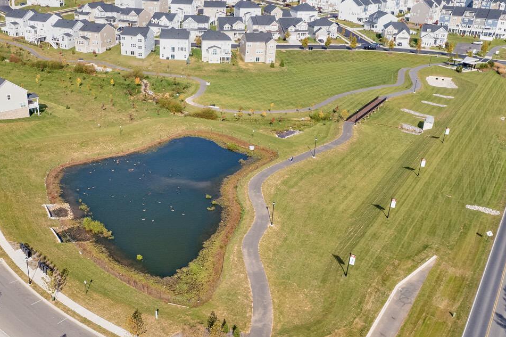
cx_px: 168
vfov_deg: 35.6
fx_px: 520
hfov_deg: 51.0
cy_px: 222
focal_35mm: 37
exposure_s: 1/250
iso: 140
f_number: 2.8
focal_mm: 8.38
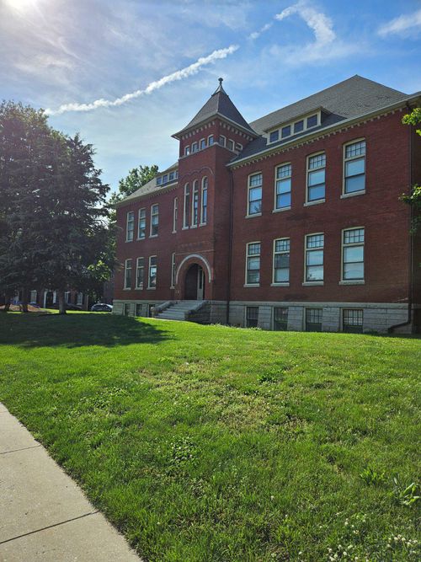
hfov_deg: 58.9
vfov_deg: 73.9
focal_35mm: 23
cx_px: 210
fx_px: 373
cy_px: 281
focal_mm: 5.4
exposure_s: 1/2664
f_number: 1.8
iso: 25
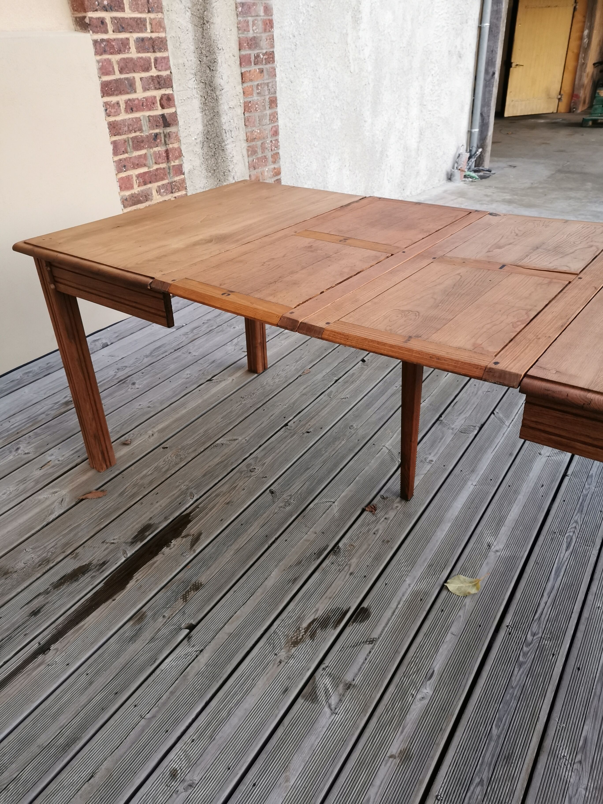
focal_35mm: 27
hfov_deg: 51.4
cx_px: 302
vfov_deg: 65.3
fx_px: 627
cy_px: 402
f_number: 1.8
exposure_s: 1/33.3
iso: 320
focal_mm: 5.58
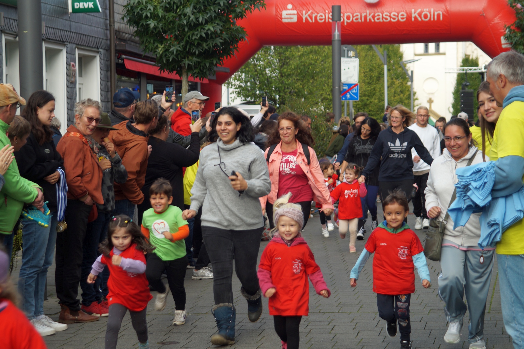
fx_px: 1651
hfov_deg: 18.0
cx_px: 264
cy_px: 175
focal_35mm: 114
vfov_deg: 12.1
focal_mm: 75
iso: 125
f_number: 5
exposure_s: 1/160
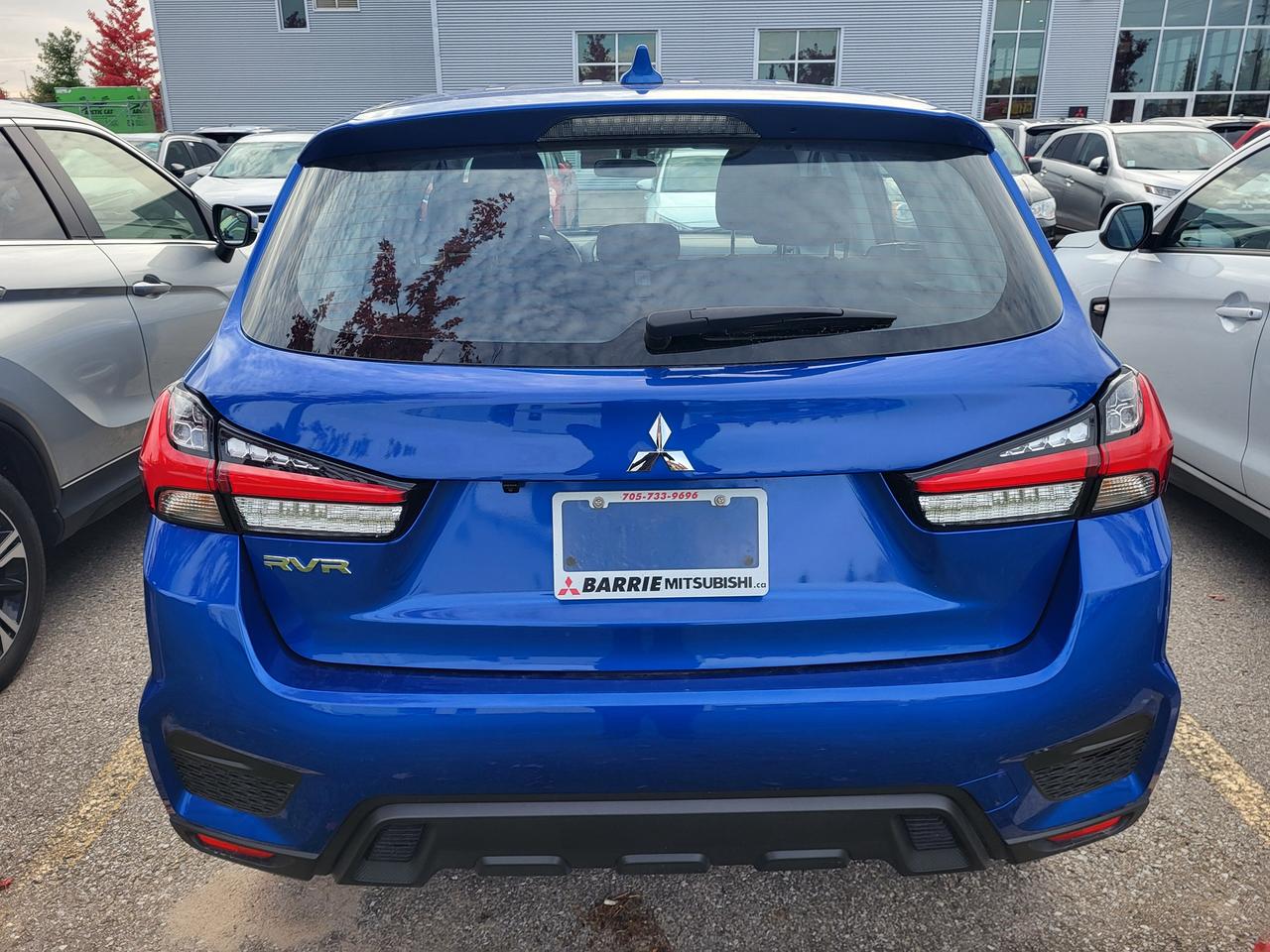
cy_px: 476
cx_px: 635
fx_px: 954
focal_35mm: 26
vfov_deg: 53.1
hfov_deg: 67.3
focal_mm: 5.4
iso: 40
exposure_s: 1/329
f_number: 1.8
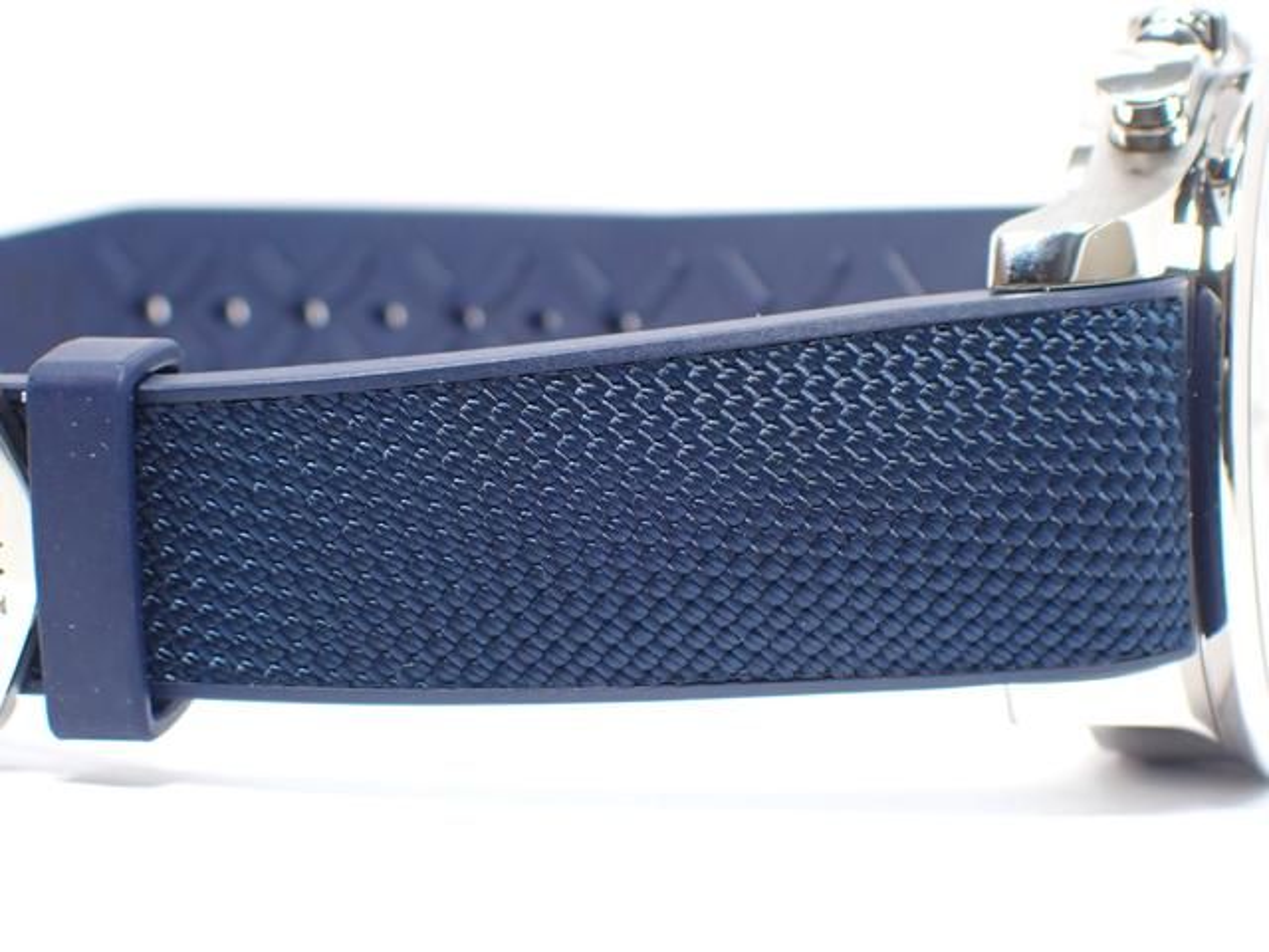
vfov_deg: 14.8
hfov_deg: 19.6
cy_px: 476
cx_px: 634
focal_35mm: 100
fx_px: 3666
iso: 250
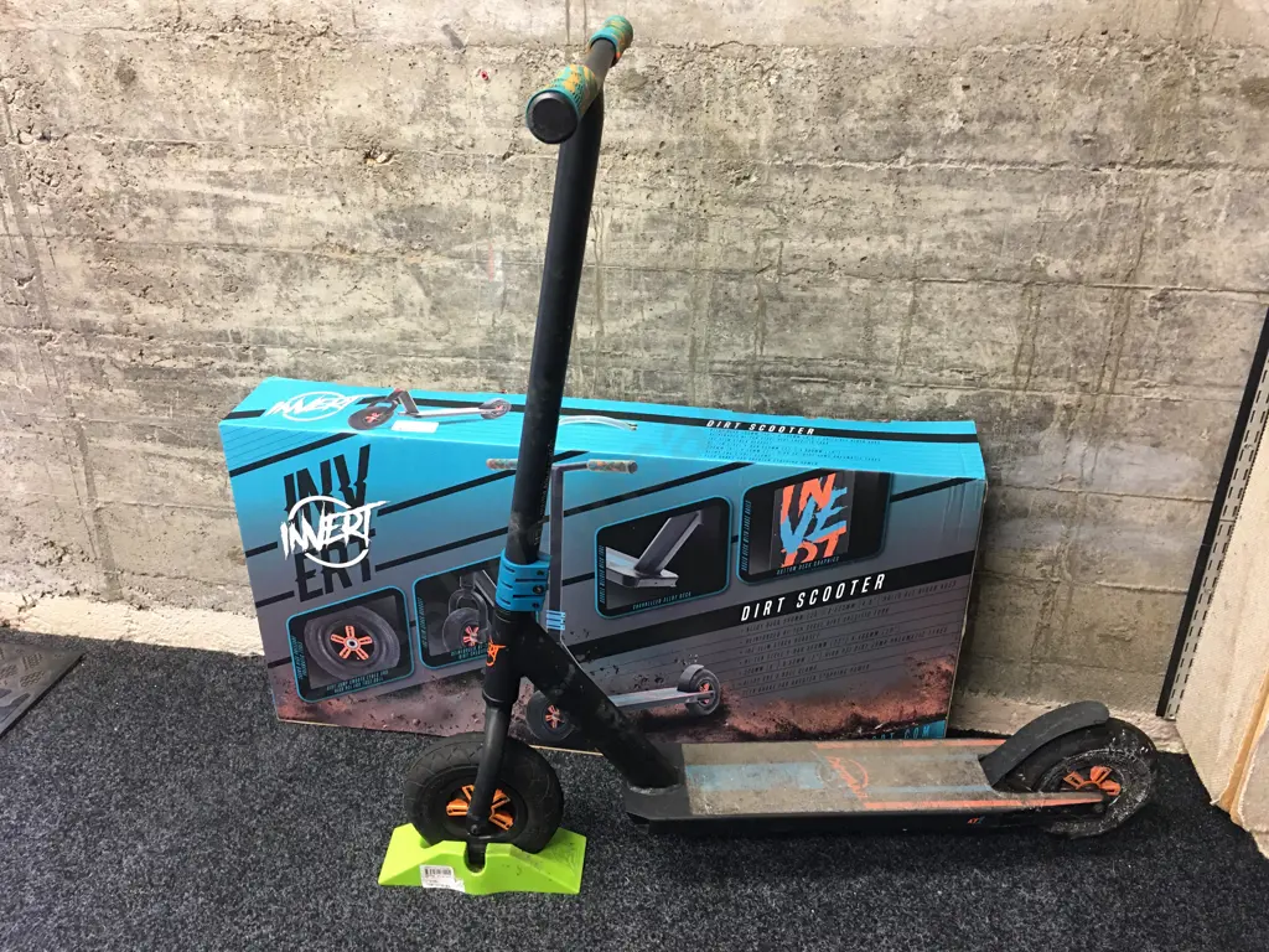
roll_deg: -0.5
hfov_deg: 61.7
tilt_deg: -25.5
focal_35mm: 29
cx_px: 634
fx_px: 1063
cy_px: 476
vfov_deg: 48.2
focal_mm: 4.15
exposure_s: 1/17
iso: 100
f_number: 2.2
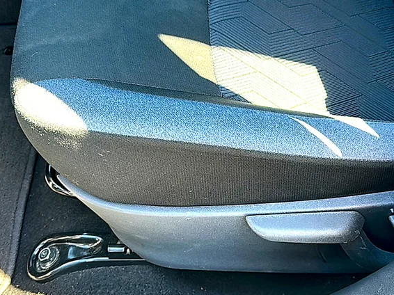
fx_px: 535
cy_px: 160
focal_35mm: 47
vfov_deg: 30.8
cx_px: 215
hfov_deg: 40.4
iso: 125
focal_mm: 6.86
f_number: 1.78
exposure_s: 1/114
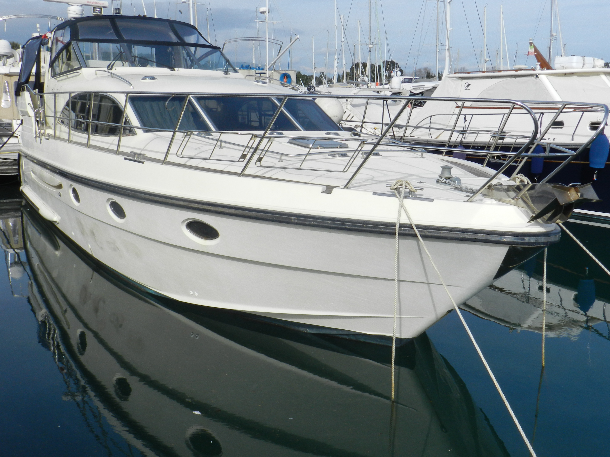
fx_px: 670
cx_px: 305
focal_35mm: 38
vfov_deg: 37.7
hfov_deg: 49.0
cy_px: 228
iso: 160
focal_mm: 6.7
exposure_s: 1/640
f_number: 6.3
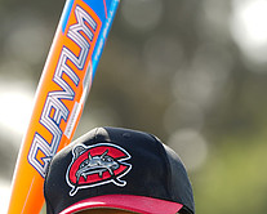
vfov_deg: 2.9
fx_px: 4153
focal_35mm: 525
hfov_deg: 3.7
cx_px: 105
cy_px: 312
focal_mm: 200
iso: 64
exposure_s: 1/250
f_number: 4.5
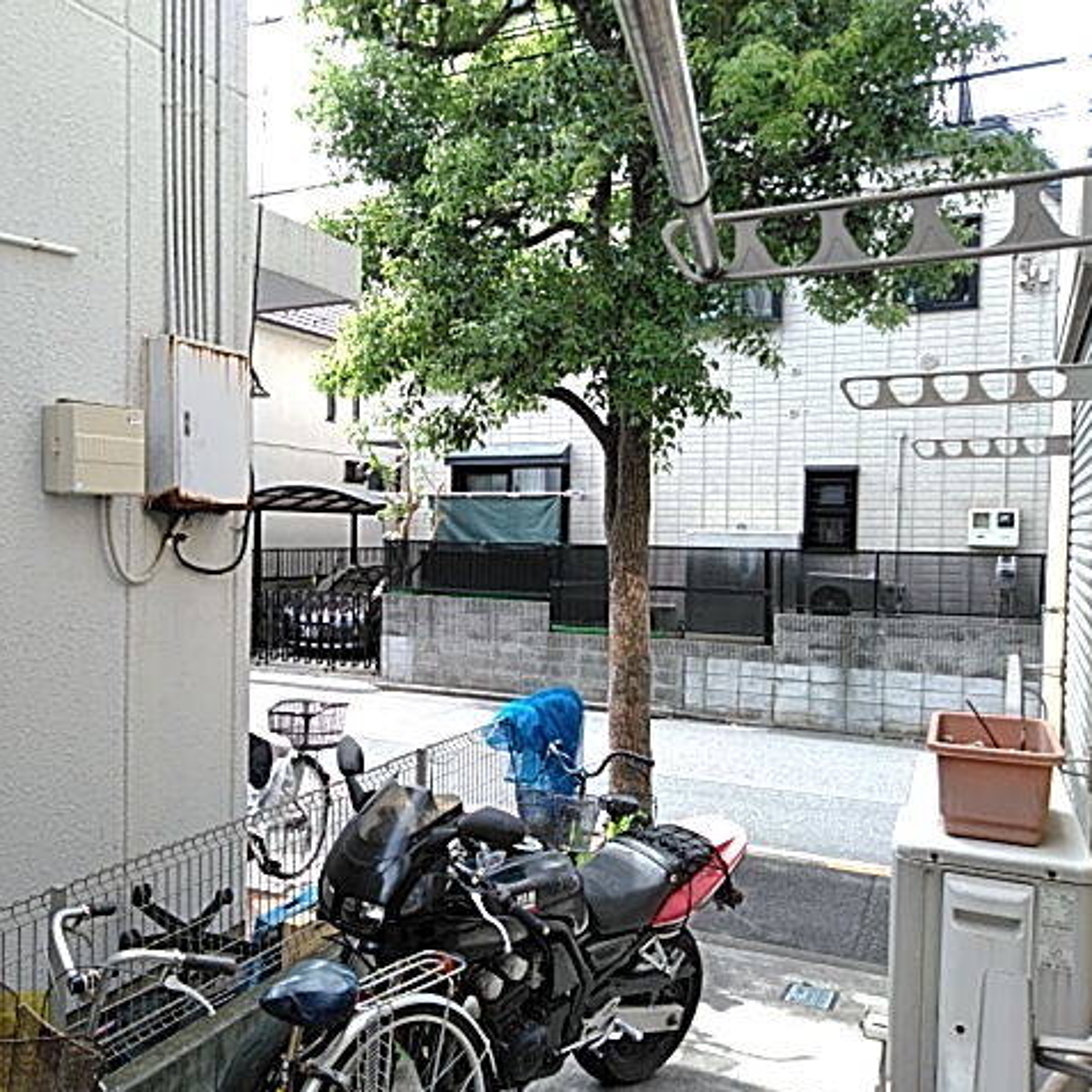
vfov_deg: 51.1
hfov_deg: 50.2
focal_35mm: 32
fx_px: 1142
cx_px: 364
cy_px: 547
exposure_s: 1/128
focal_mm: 3.46
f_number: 2.2
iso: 60
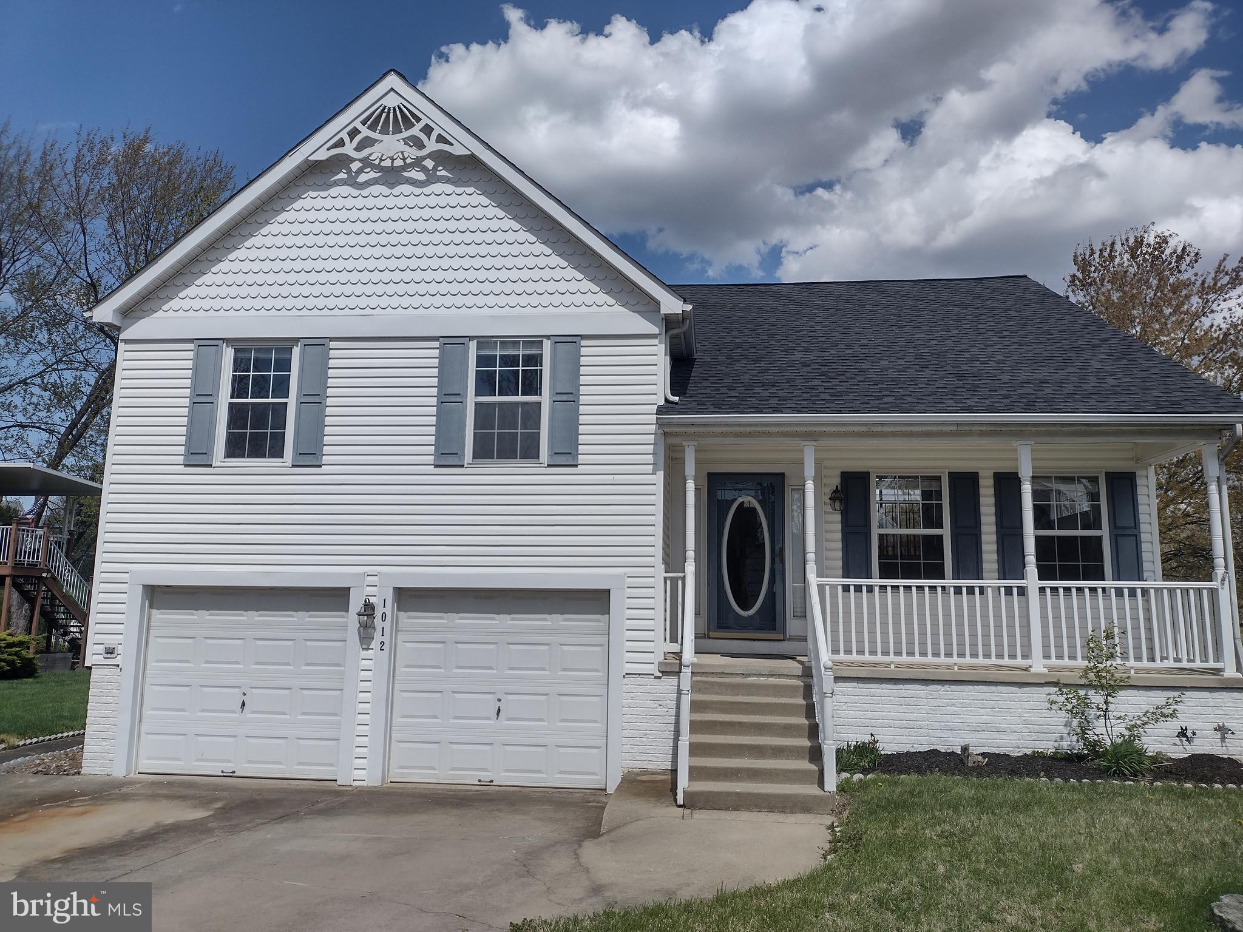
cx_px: 622
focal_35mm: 27
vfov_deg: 51.4
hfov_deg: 65.3
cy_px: 466
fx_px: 970
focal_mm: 4.71
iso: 100
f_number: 1.7
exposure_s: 1/4904
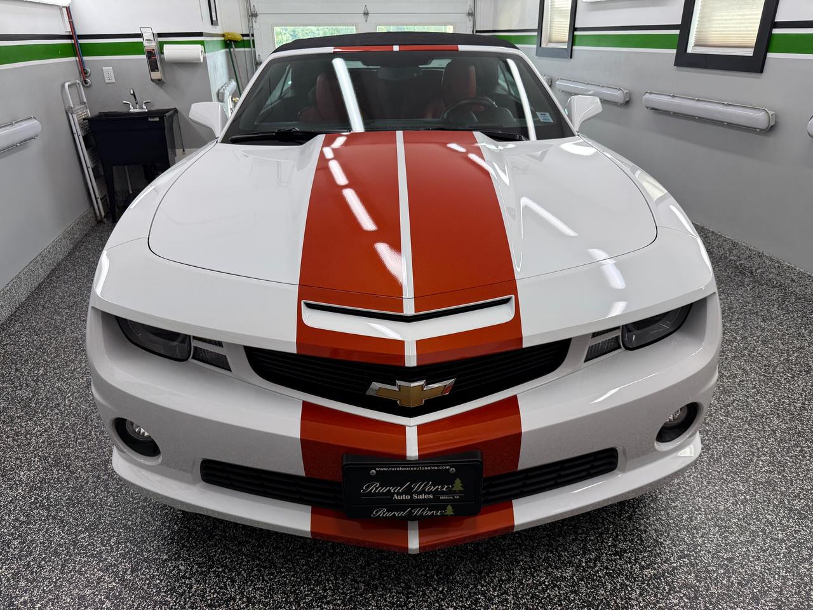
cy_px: 305
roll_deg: +0.9
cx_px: 406
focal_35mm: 24
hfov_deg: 71.6
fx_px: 564
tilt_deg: -24.8
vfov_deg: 56.8
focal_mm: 6.76
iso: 50
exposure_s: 1/132
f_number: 1.78
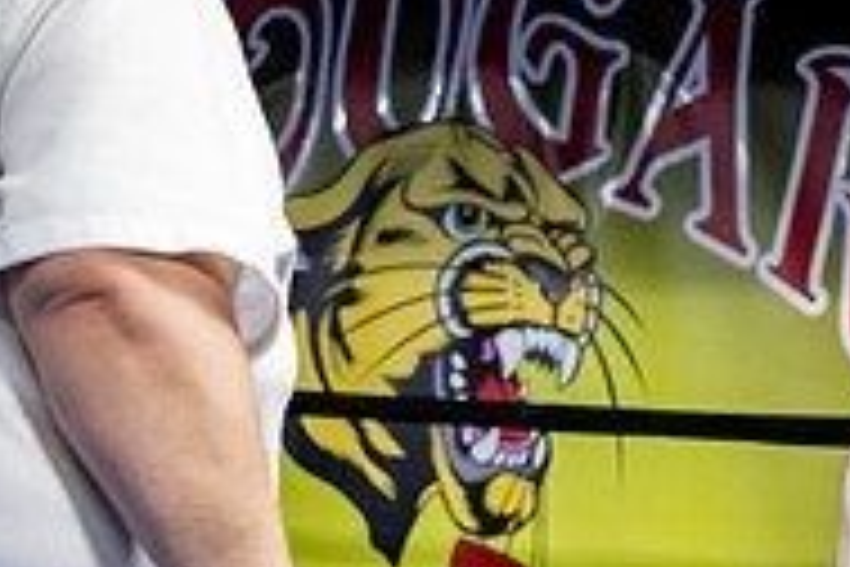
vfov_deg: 6.3
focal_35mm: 215
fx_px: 5076
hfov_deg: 9.3
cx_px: 1282
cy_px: 826
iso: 8000
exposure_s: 1/1000
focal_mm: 70
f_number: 2.8
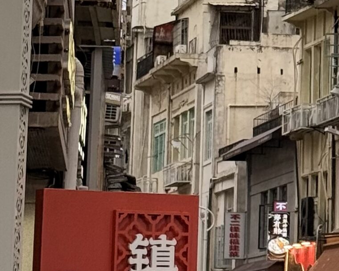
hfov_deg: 11.5
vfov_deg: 9.7
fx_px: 1585
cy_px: 238
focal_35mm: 158
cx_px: 564
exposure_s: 1/611
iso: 64
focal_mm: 6.76
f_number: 1.78
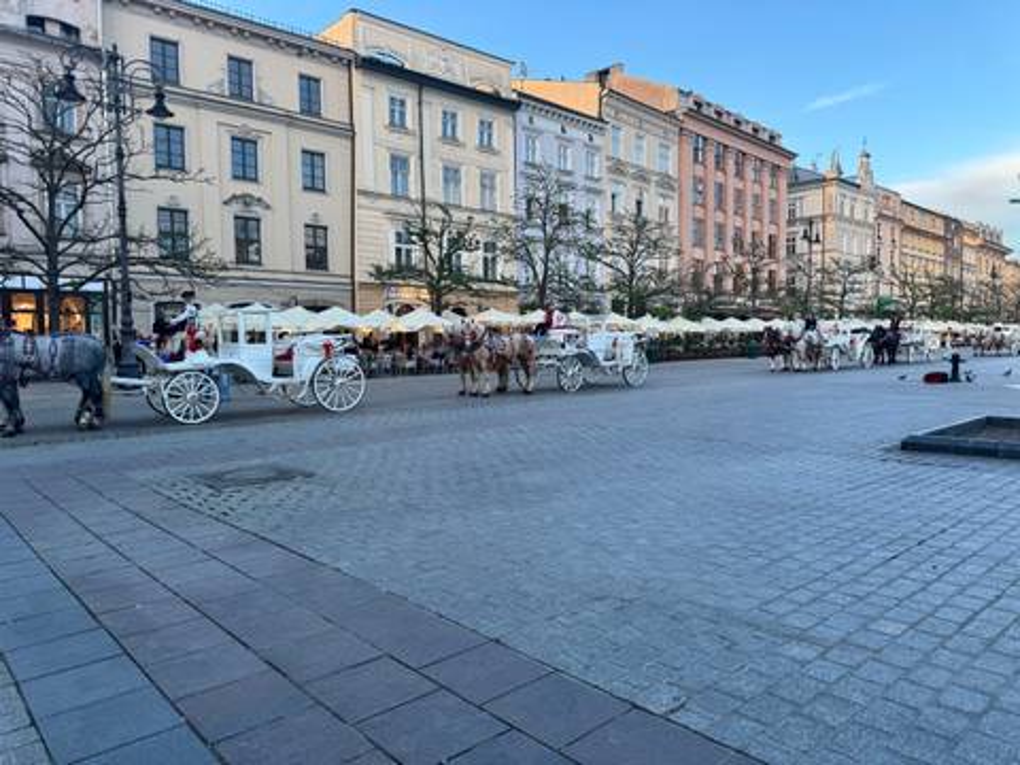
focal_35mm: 24
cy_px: 382
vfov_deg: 56.8
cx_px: 510
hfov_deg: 71.6
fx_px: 707
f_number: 1.78
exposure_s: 1/121
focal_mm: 6.76
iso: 64
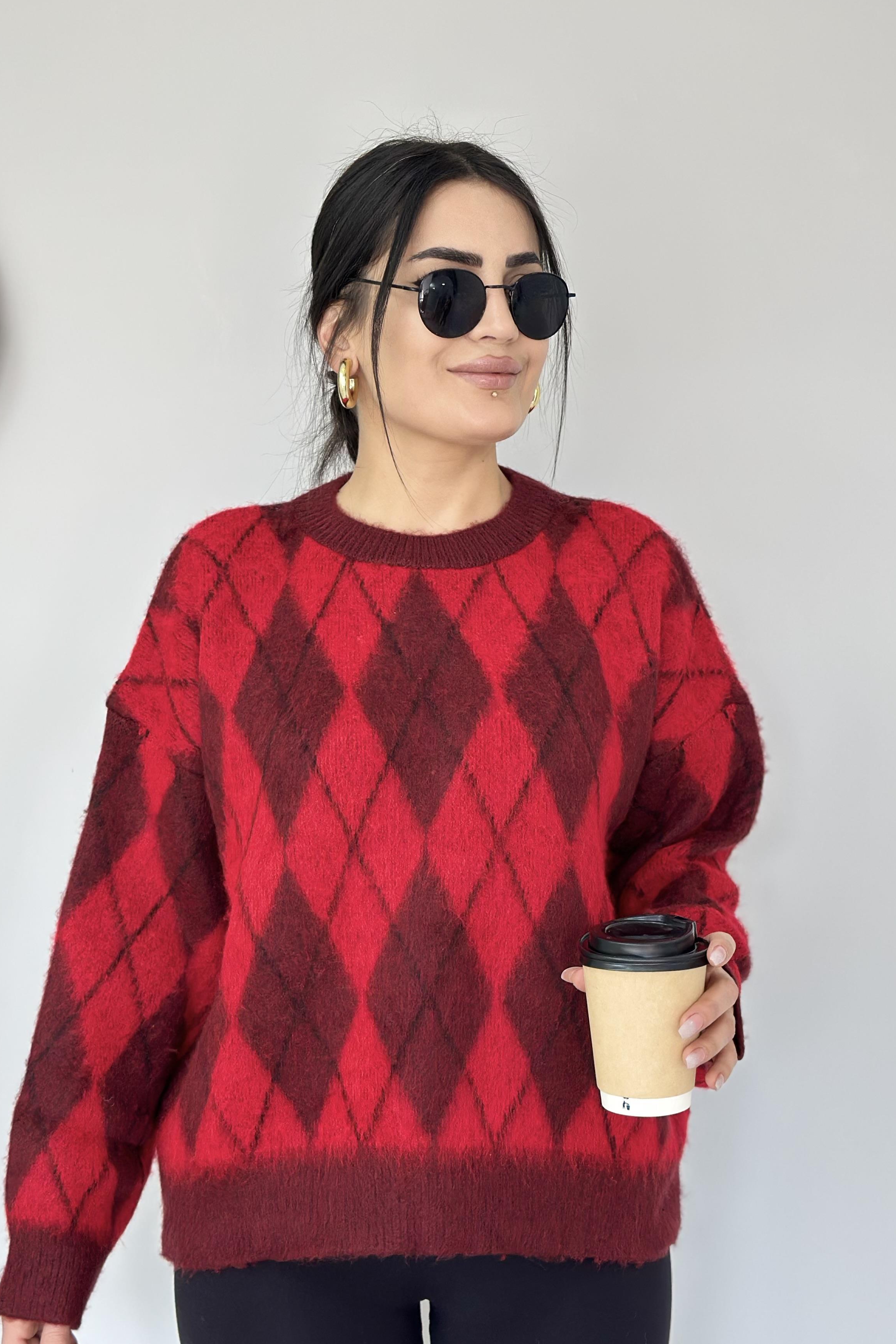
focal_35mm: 58
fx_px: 2165
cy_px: 702
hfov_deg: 23.4
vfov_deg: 34.5
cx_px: 463
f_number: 1.78
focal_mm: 6.86
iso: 80
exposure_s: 1/100
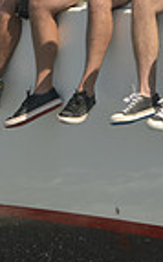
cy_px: 27
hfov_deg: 1.9
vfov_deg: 3.0
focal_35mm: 703
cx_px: 86
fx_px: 5012
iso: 280
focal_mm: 170
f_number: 8
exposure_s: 1/800
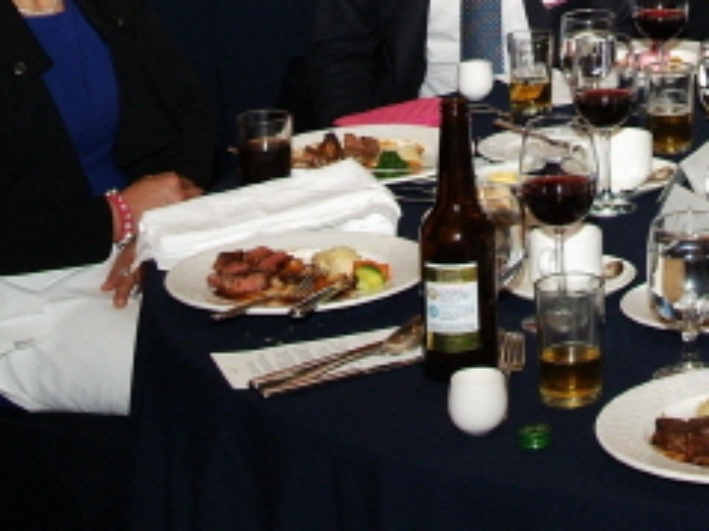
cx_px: 884
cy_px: -131
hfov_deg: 17.0
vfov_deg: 13.1
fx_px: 2252
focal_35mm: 110
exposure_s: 1/90
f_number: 6.7
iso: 800
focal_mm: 26
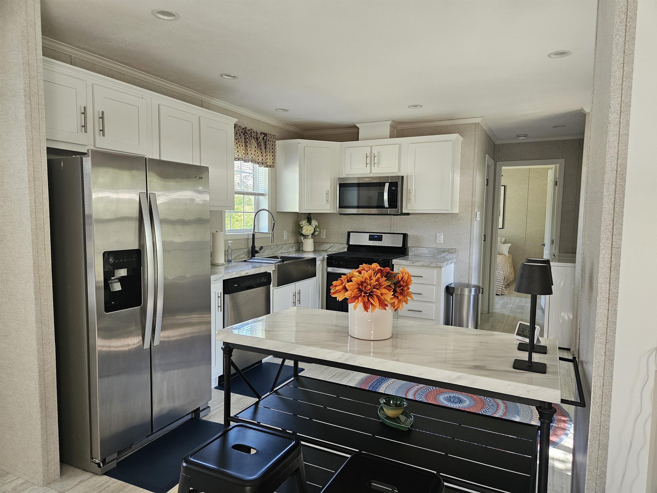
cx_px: 328
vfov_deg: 58.9
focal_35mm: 23
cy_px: 246
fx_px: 437
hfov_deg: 73.9
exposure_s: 1/120
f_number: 1.8
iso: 320
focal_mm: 5.4
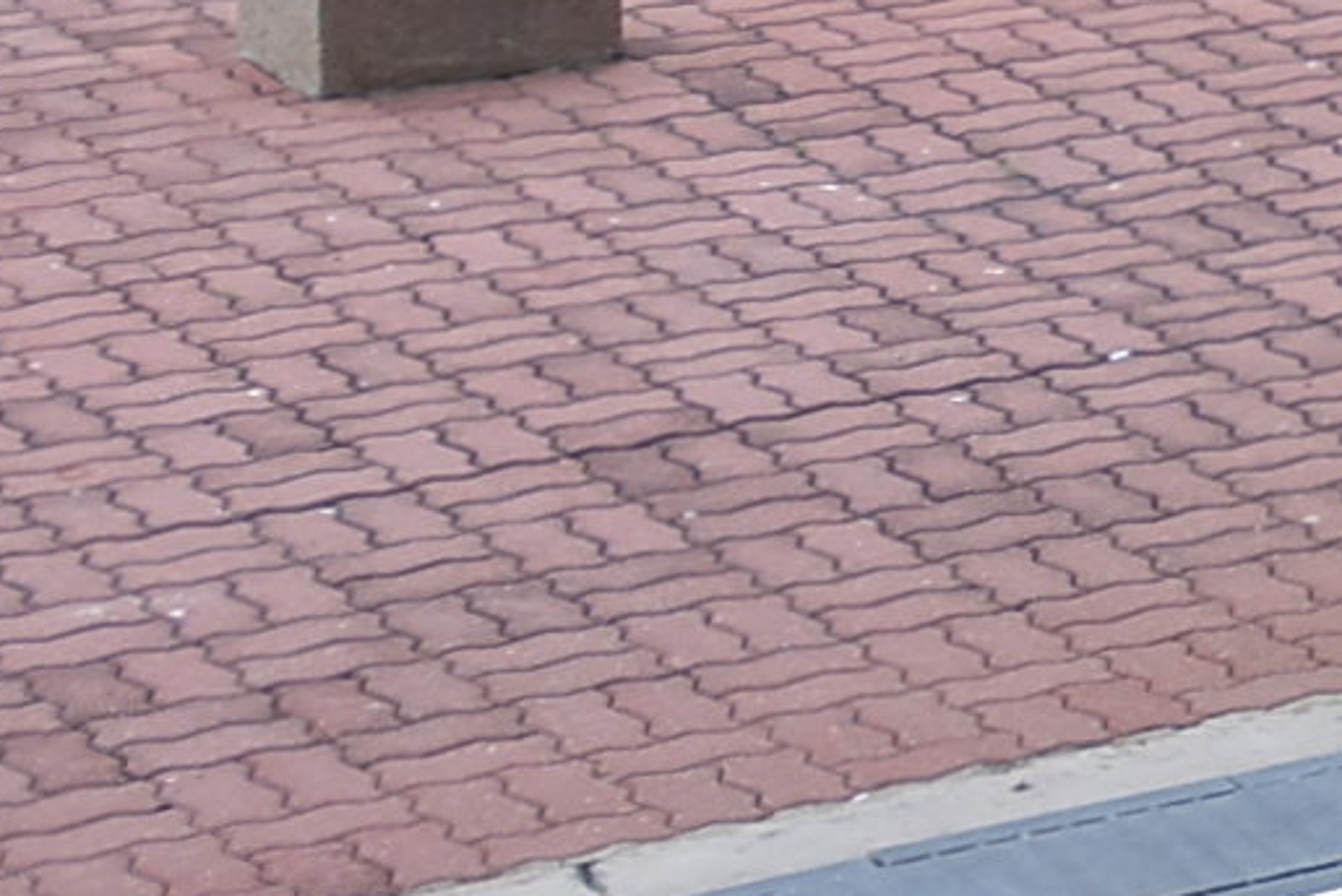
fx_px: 7795
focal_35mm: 209
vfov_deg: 6.3
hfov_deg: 9.0
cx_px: 3025
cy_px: -1097
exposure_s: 1/200
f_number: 2.8
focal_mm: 24
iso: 100
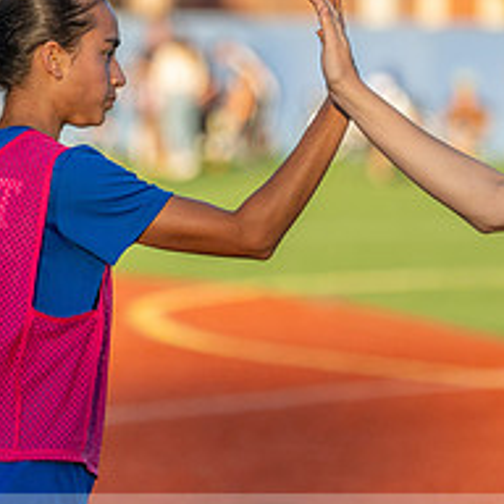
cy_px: 258
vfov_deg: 4.2
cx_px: 116
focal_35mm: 416
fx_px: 6853
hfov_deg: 4.2
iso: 400
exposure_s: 1/2500
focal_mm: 135
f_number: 2.8
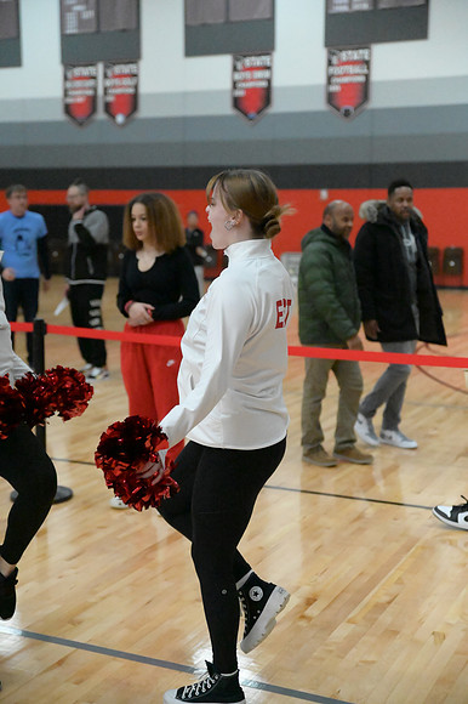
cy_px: 352
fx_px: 1074
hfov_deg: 24.6
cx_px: 234
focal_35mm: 55
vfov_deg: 36.3
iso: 40000
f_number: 2.8
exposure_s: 1/8000
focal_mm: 55
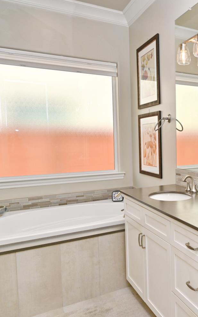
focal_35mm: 32
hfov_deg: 35.7
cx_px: 200
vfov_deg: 60.0
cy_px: 159
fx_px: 274
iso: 100
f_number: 6.3
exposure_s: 1/160
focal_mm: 20.5
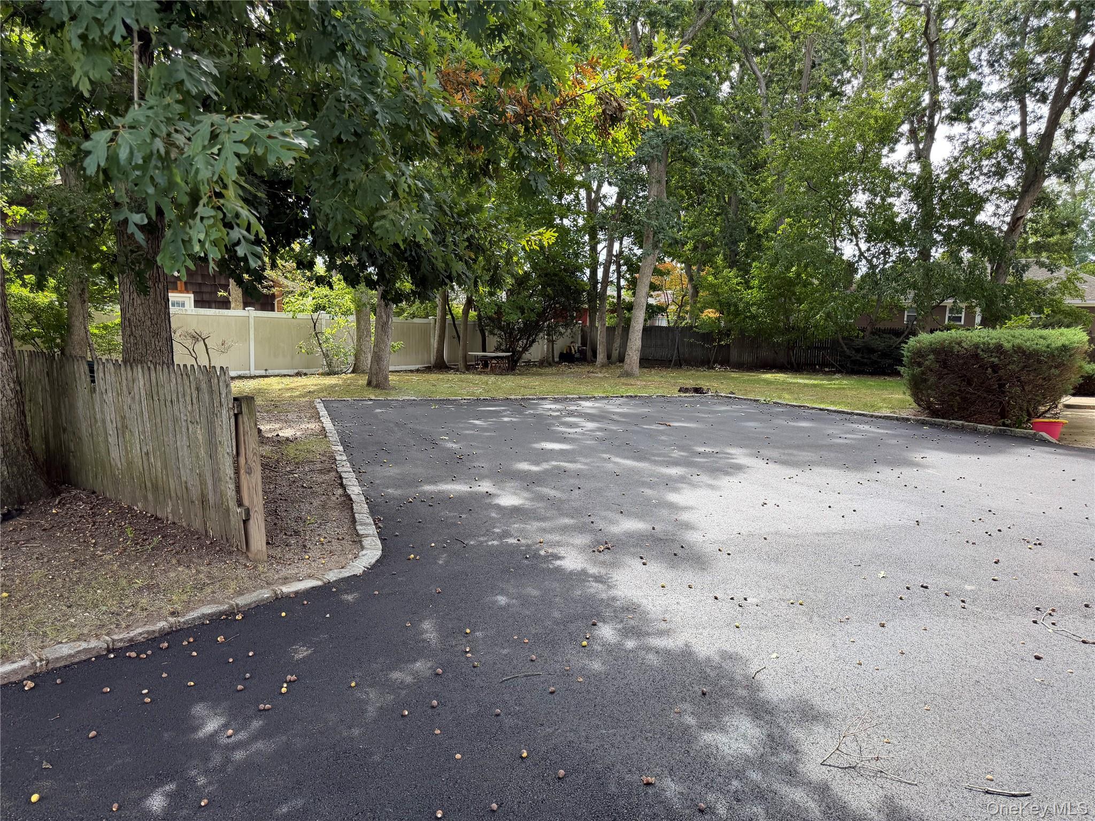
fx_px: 759
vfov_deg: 56.8
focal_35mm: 24
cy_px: 410
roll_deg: -2.3
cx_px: 548
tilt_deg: -12.7
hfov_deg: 71.6
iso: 100
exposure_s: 1/742
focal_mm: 6.76
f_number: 1.78
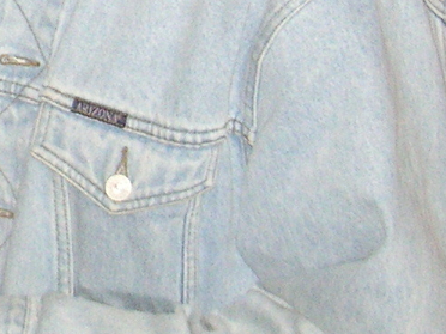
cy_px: -92
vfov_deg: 7.7
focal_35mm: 191
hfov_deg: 9.9
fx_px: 2461
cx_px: -321
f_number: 2.8
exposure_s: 1/45
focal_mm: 6.1
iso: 160
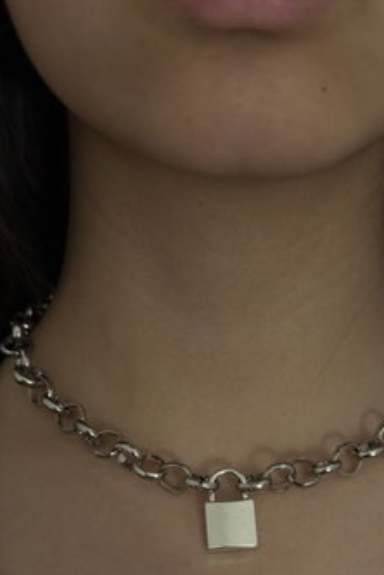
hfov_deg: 17.1
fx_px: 1280
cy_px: 448
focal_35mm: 80
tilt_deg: -12.0
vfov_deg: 25.0
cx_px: 227
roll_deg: -0.6
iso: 320
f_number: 1.78
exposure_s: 1/33
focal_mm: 6.76
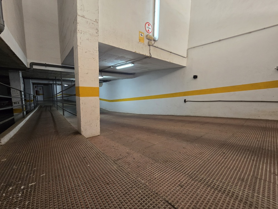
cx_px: 139
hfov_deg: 106.2
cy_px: 104
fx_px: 104
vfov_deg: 89.9
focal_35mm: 13
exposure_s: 1/50
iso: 200
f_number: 2.2
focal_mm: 2.2
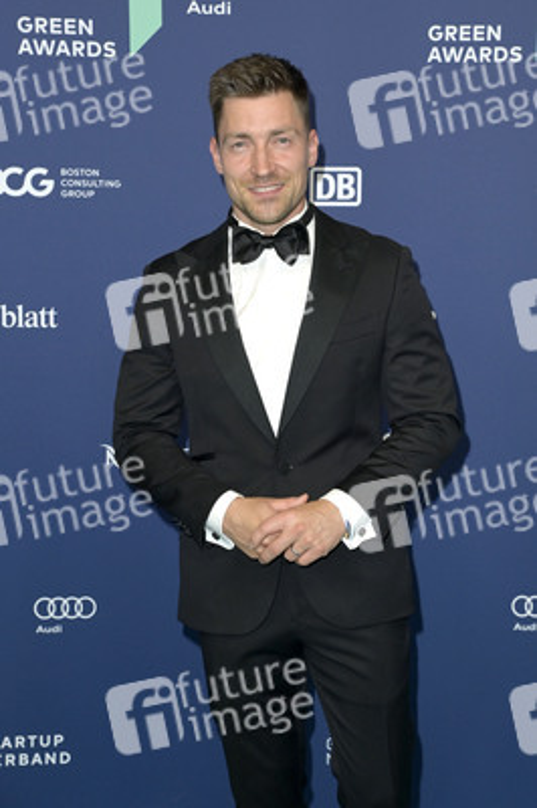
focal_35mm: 70
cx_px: 268
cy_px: 404
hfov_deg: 19.4
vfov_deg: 28.9
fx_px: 1569
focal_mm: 70
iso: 800
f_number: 6.3
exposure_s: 1/250
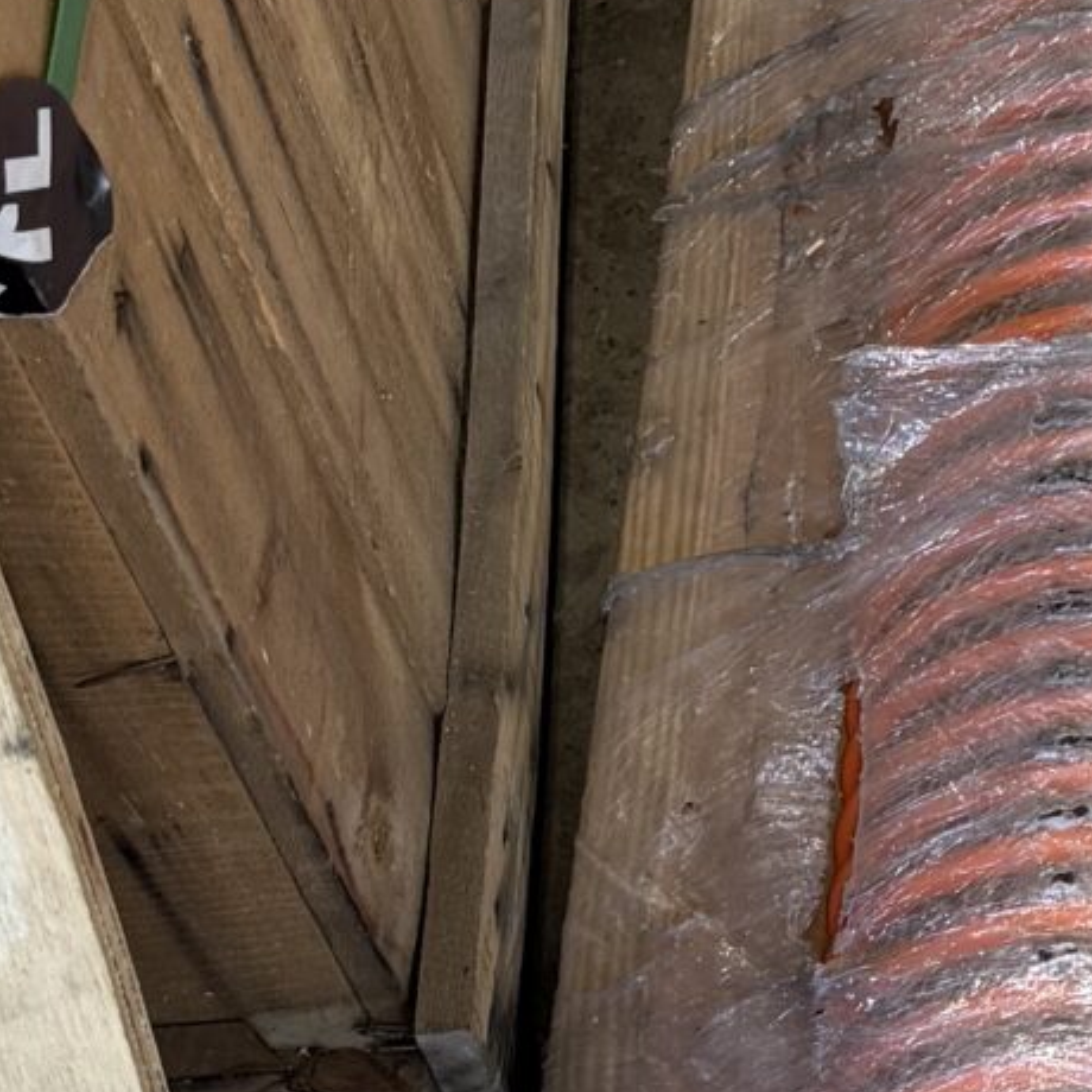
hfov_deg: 14.1
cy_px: 344
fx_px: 4211
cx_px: 1510
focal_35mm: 118
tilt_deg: -51.3
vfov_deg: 14.7
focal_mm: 6.76
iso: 100
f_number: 1.78
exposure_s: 1/121
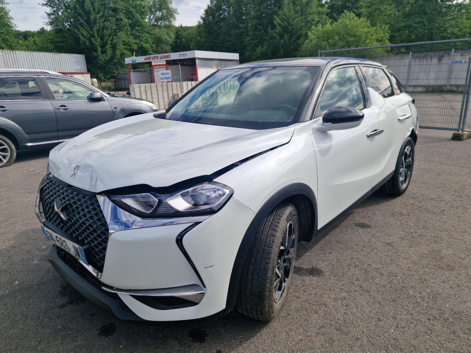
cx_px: 236
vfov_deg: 58.9
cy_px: 176
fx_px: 313
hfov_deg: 73.9
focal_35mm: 23
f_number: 1.8
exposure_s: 1/1667
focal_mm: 5.4
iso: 50
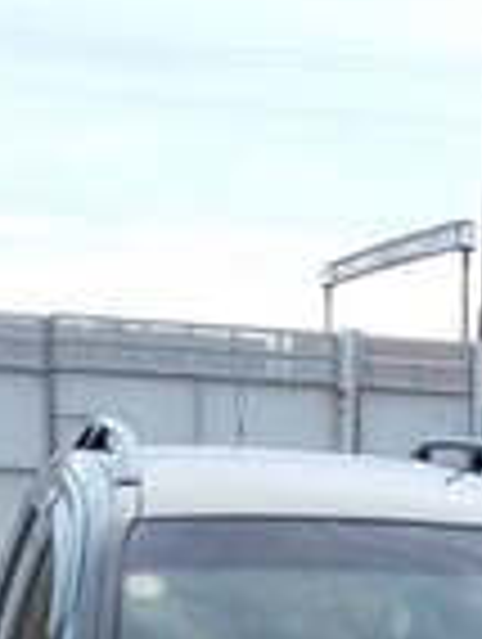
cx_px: 599
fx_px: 1999
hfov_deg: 13.3
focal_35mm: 108
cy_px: 1080
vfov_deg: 16.0
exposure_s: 1/100
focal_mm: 3.3
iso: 40
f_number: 2.2
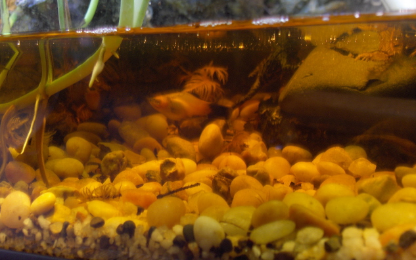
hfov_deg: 34.5
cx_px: 210
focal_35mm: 59
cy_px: 118
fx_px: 669
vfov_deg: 22.0
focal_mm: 11.4
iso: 100
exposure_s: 1/1.27
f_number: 3.2
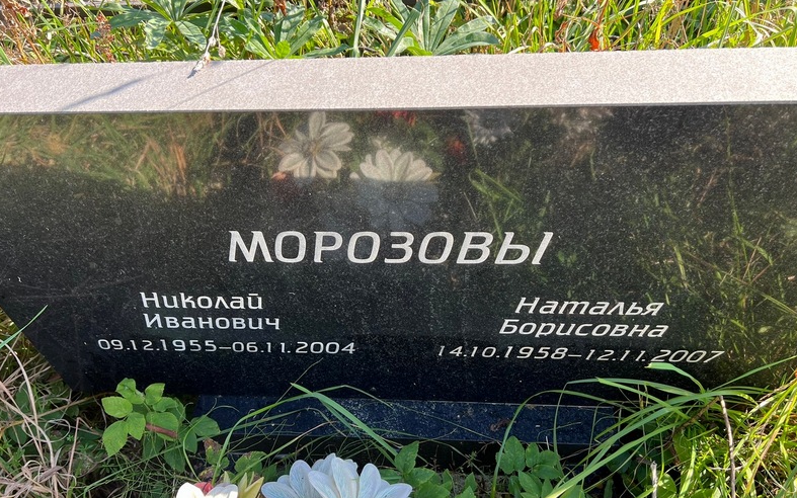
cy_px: 261
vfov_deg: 44.5
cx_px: 397
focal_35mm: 28
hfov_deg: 66.5
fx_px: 608
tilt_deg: -47.3
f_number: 1.5
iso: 50
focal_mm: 5.7
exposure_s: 1/295
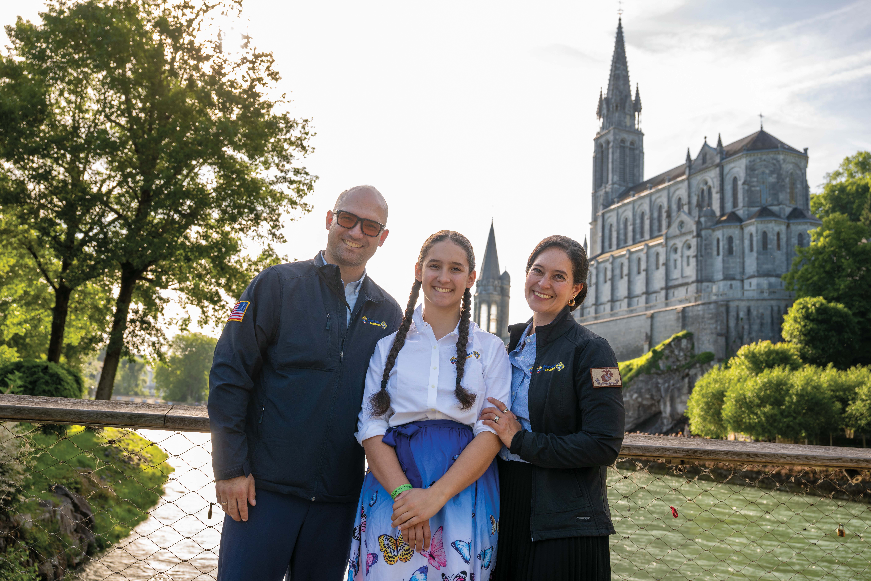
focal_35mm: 32
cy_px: 290
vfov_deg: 41.7
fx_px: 762
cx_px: 436
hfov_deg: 59.5
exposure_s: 1/250
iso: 200
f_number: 5
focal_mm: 31.5
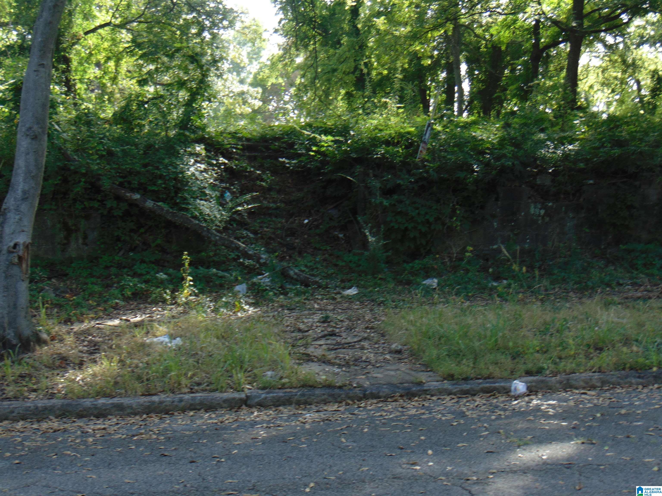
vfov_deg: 24.4
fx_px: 1147
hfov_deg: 32.2
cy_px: 248
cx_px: 331
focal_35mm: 60
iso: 80
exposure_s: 1/60
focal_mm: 10.8
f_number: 3.6
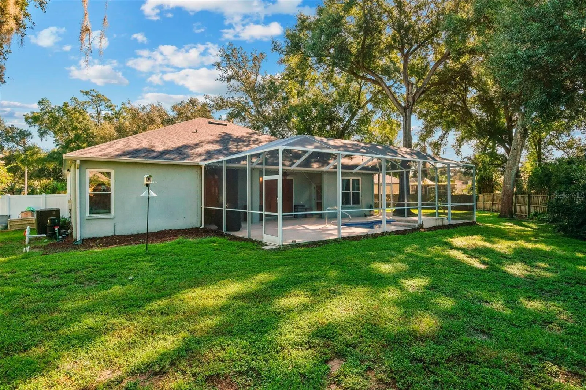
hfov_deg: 86.9
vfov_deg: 64.5
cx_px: 293
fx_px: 309
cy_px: 195
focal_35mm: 19
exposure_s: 1/250
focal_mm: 19
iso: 400
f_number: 11
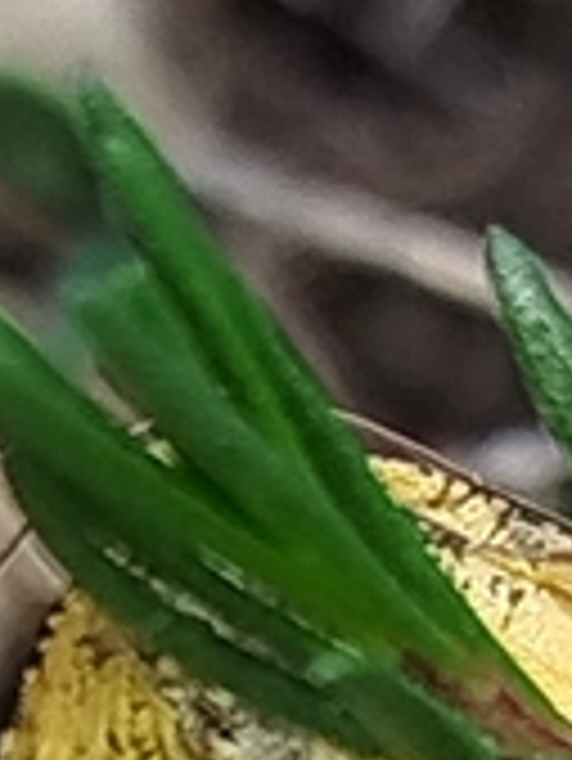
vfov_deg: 5.0
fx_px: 8560
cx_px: 230
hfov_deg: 3.8
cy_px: 1376
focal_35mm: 389
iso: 64
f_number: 1.7
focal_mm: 5.31
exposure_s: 1/100
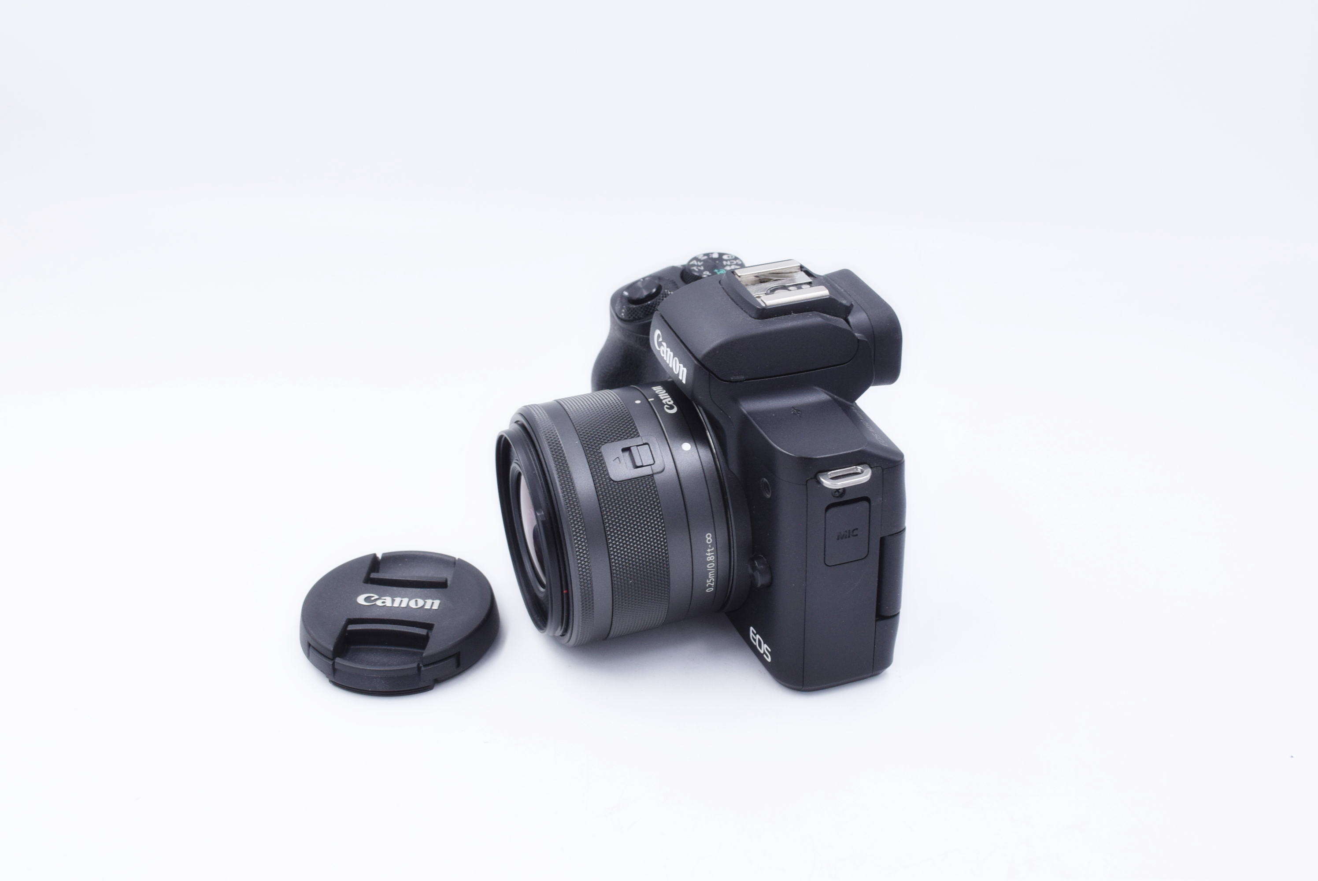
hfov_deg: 46.4
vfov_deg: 31.9
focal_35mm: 42
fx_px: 1539
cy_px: 440
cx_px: 659
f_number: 8
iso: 400
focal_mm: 28
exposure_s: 1/160
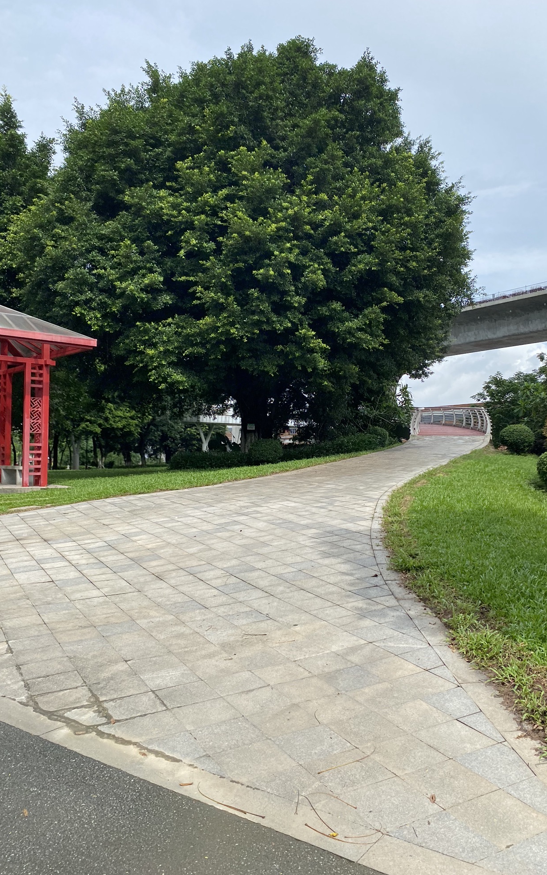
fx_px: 668
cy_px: 432
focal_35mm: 28
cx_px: 331
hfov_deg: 44.3
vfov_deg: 66.5
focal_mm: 4.25
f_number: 1.8
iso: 32
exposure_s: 1/2571
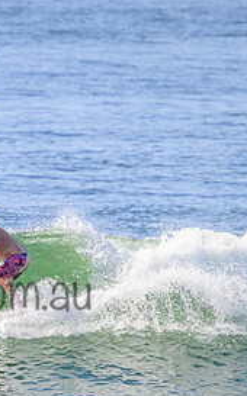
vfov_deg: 1.2
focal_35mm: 1735
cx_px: -62
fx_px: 18736
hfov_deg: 0.8
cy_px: 276
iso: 1250
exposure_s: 1/2000
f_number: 11
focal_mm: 800
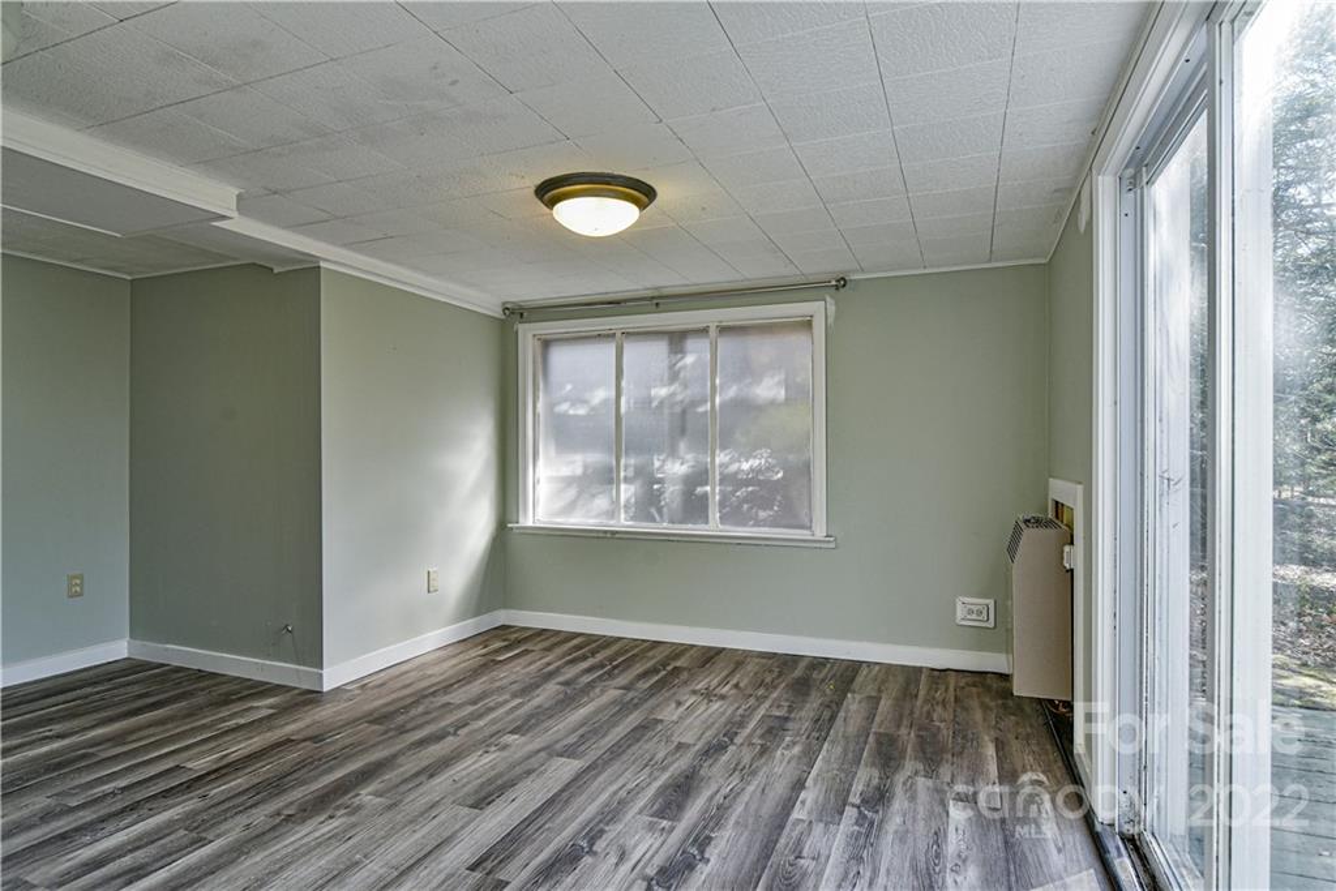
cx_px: 668
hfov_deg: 84.0
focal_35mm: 20
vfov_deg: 61.9
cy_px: 446
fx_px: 742
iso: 800
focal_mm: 20
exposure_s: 1/200
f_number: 7.1
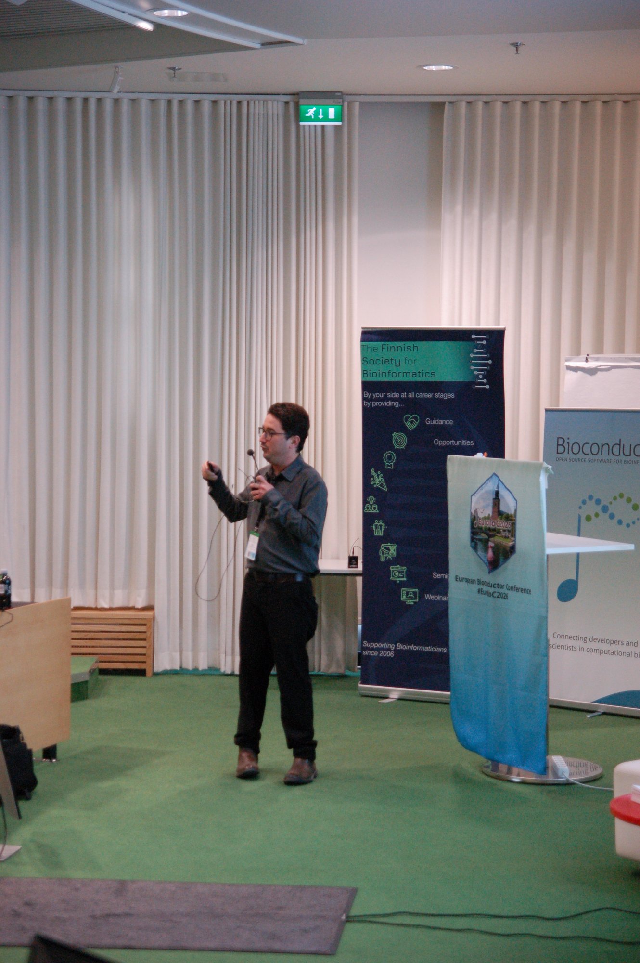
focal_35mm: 75
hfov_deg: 18.2
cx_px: 320
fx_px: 2003
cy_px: 482
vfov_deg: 27.0
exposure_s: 1/125
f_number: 2.8
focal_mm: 50
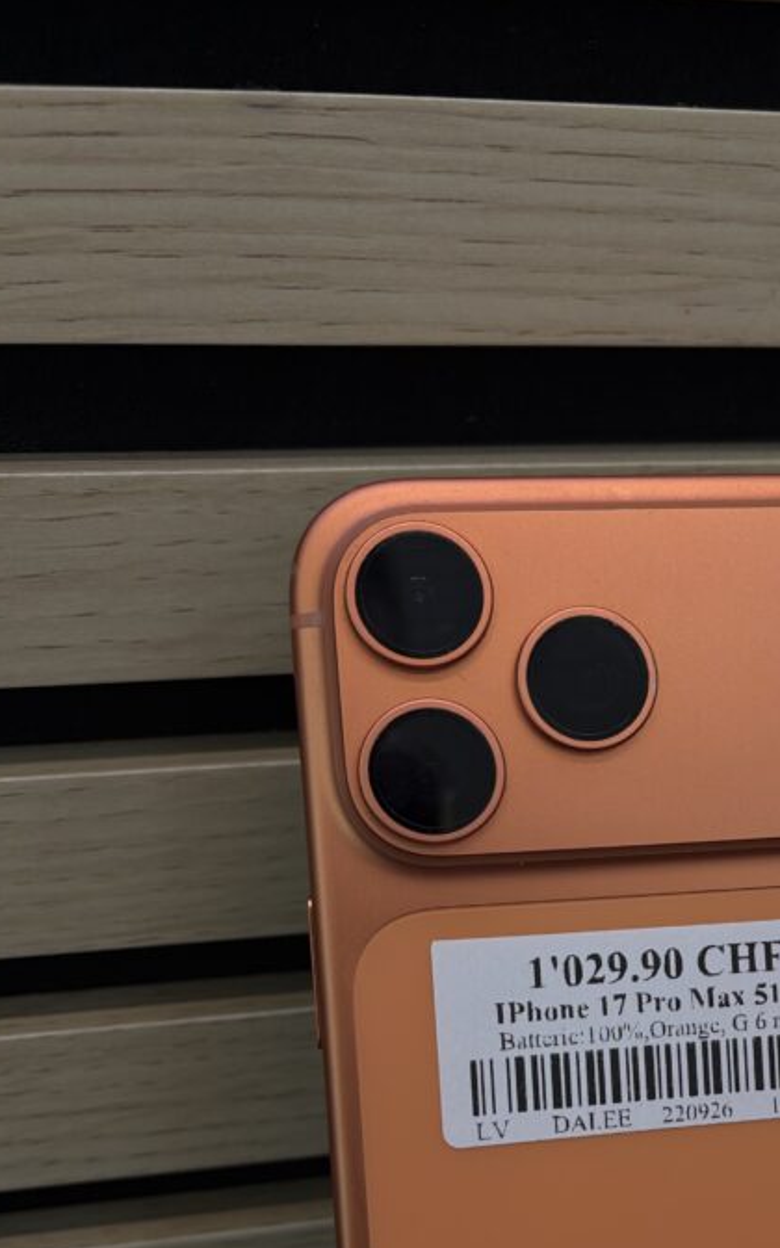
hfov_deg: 29.4
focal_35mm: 42
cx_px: 693
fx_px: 1429
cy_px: 945
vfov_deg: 45.5
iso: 64
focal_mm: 5.96
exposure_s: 1/100
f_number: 1.6
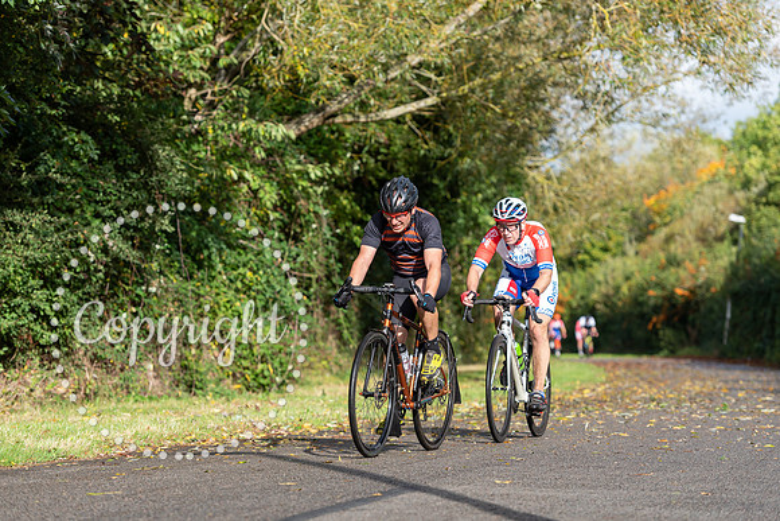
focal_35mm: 125
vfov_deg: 11.0
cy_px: 260
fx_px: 2709
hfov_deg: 16.4
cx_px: 390
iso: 200
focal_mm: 125
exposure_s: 1/1000
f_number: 4
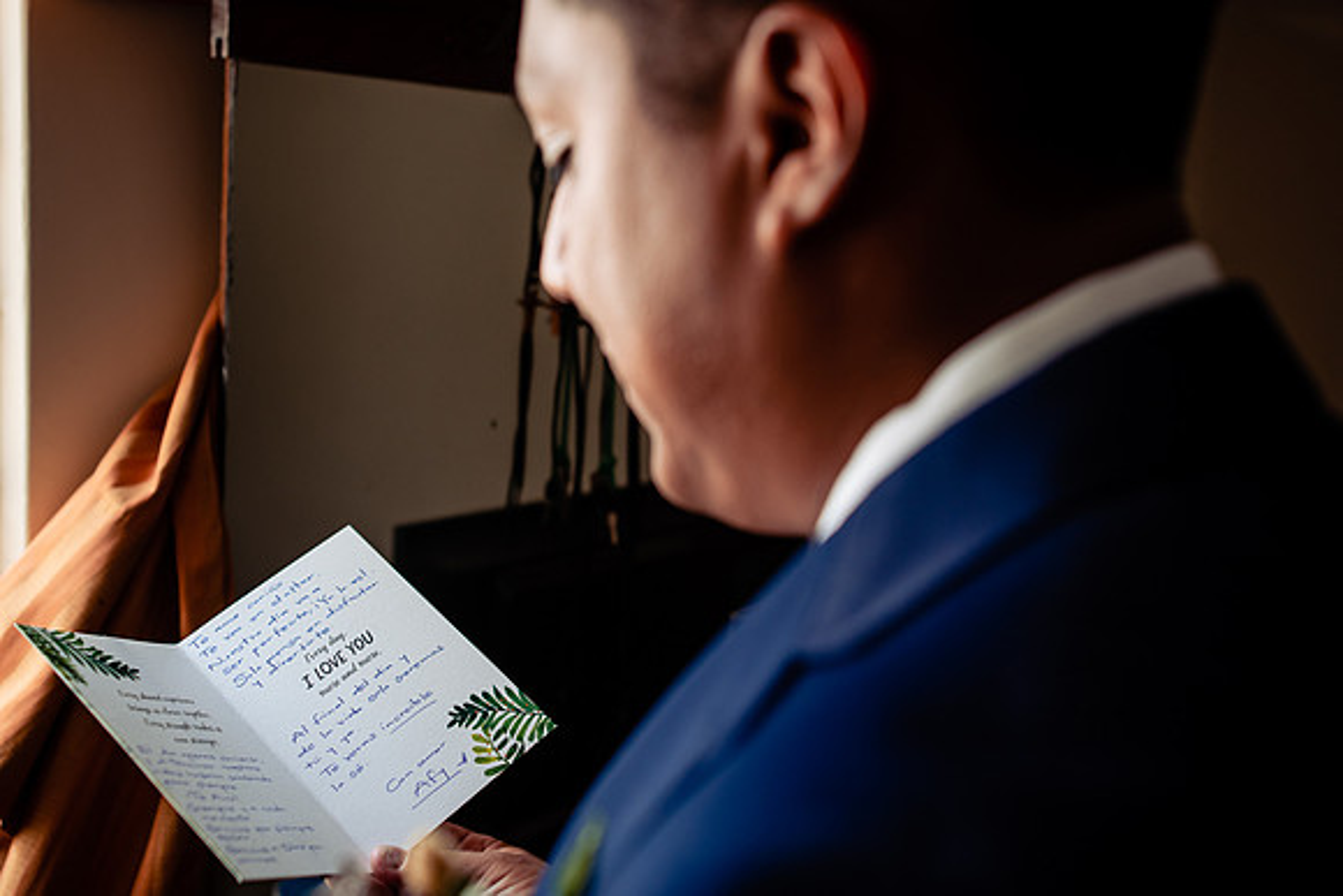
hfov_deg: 46.2
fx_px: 1572
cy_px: 407
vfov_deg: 31.8
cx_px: 587
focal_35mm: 42
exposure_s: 1/200
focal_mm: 35
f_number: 3.2
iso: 400
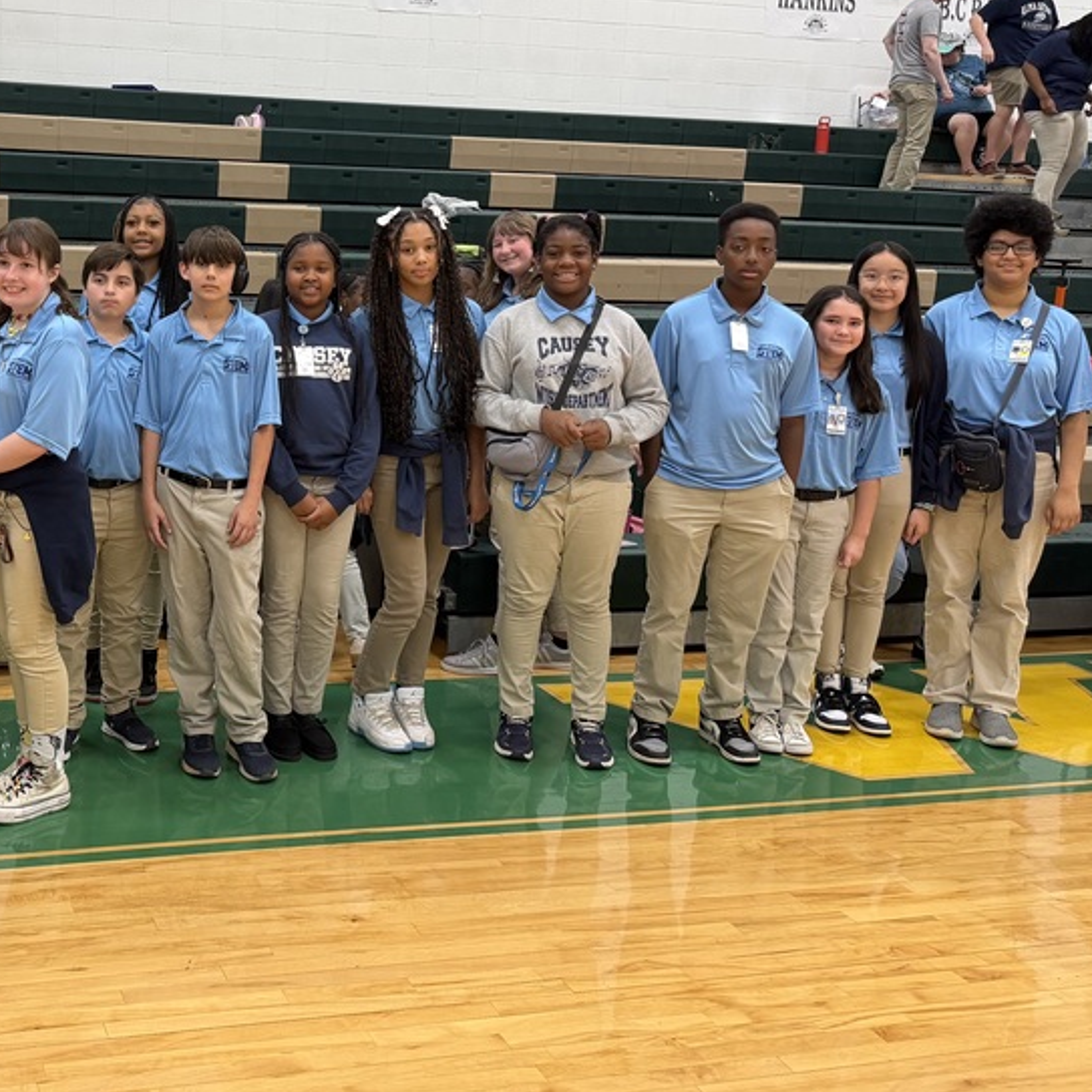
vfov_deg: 41.3
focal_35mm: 40
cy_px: 360
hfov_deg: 39.9
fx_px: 1428
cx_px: 197
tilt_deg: -4.6
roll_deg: -2.0
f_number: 1.78
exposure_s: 1/121
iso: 200
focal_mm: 6.76
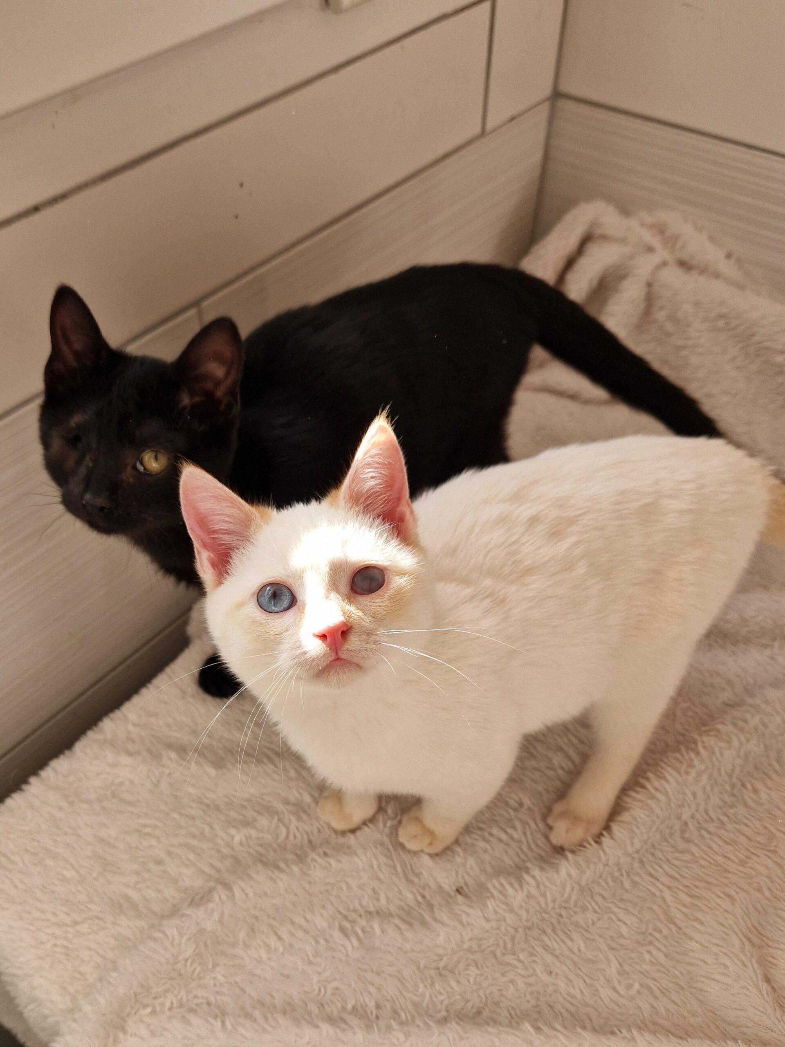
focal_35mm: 23
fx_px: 695
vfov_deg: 73.9
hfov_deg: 58.9
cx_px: 392
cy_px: 524
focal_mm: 5.4
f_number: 1.8
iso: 50
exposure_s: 1/263
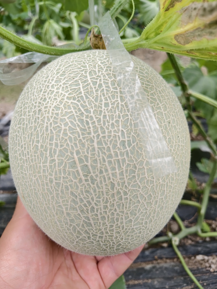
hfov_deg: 58.9
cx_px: 108
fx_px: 192
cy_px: 144
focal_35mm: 23
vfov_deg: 73.9
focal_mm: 5.56
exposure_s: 1/110
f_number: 1.88
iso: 71
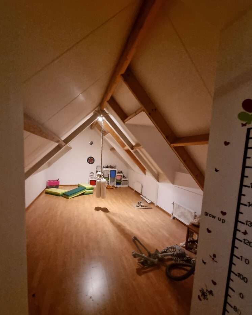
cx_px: 124
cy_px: 169
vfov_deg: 100.5
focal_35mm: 14
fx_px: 131
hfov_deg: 88.0
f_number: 2.2
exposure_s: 1/25
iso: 640
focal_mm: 2.2
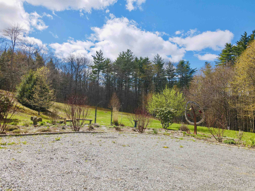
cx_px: 128
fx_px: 177
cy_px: 96
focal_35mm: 24
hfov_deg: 71.6
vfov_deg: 56.8
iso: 110
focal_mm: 4.5
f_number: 2.8
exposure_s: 1/15
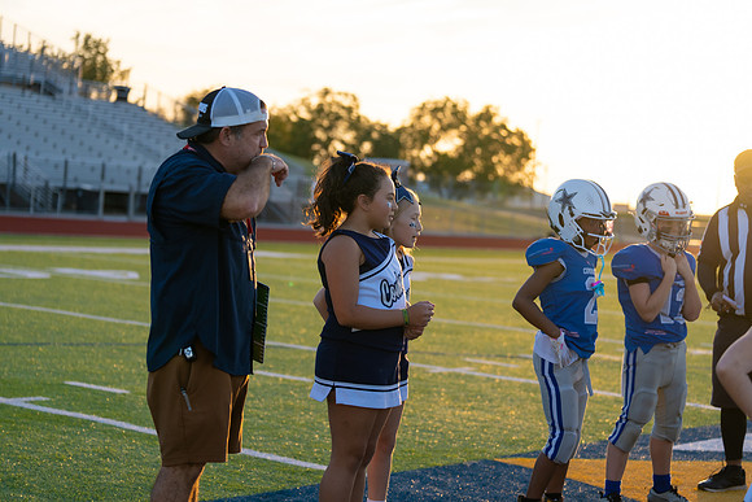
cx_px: 376
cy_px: 251
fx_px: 1462
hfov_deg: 28.8
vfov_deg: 19.5
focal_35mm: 70
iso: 200
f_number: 2.8
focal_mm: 70
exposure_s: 1/1000
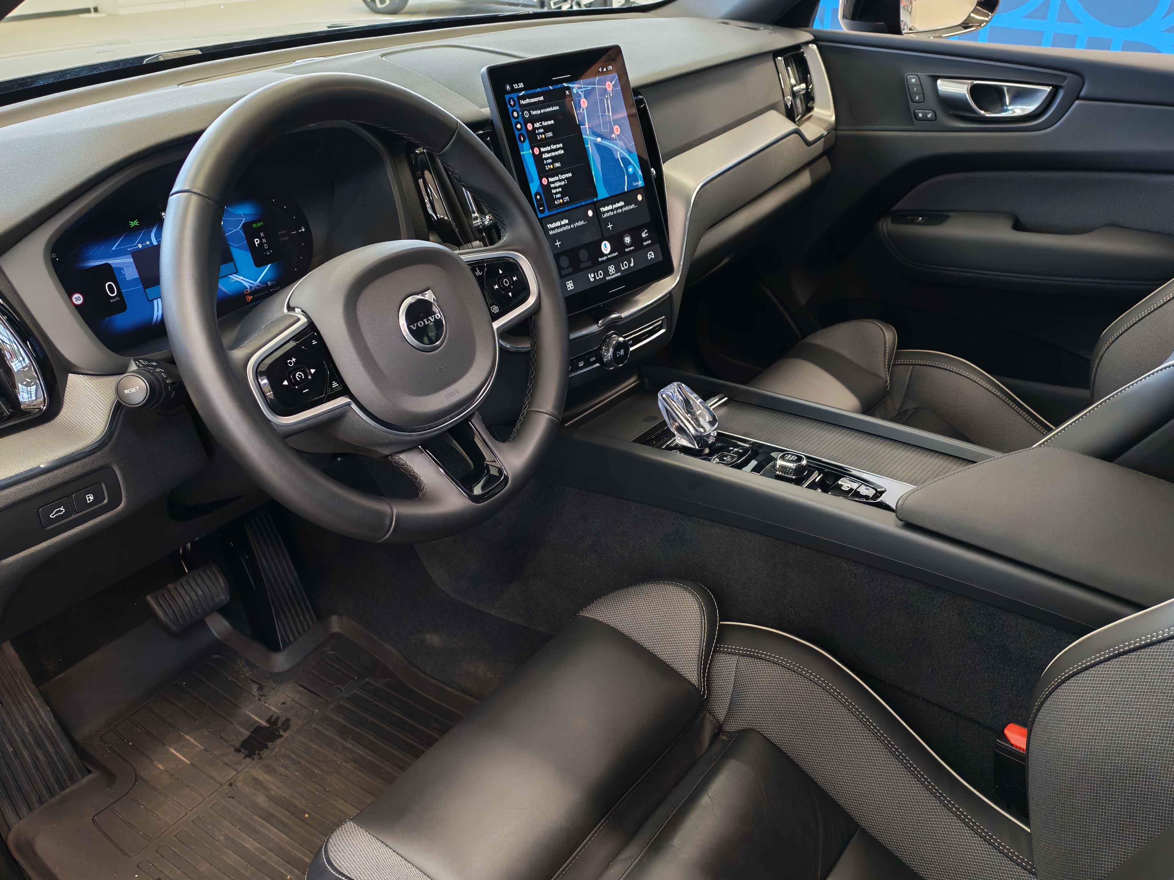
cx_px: 587
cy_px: 440
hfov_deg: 58.4
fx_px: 1051
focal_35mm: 31
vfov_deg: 45.4
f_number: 1.9
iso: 753
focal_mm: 6.12
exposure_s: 1/50
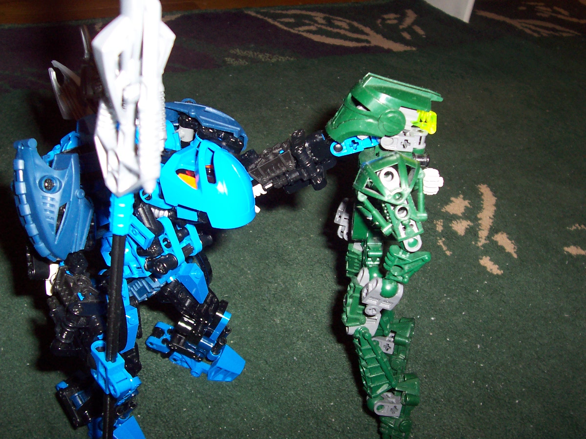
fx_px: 626
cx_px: 293
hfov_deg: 50.1
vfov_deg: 38.7
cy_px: 220
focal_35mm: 37
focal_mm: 5.6
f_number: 2.8
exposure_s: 1/60
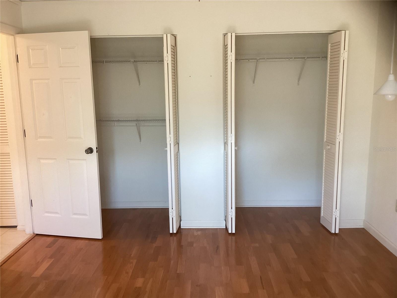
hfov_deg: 58.4
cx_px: 198
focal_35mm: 31
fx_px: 356
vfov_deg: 45.4
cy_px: 149
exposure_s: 1/60
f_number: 2.4
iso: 200
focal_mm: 3.3
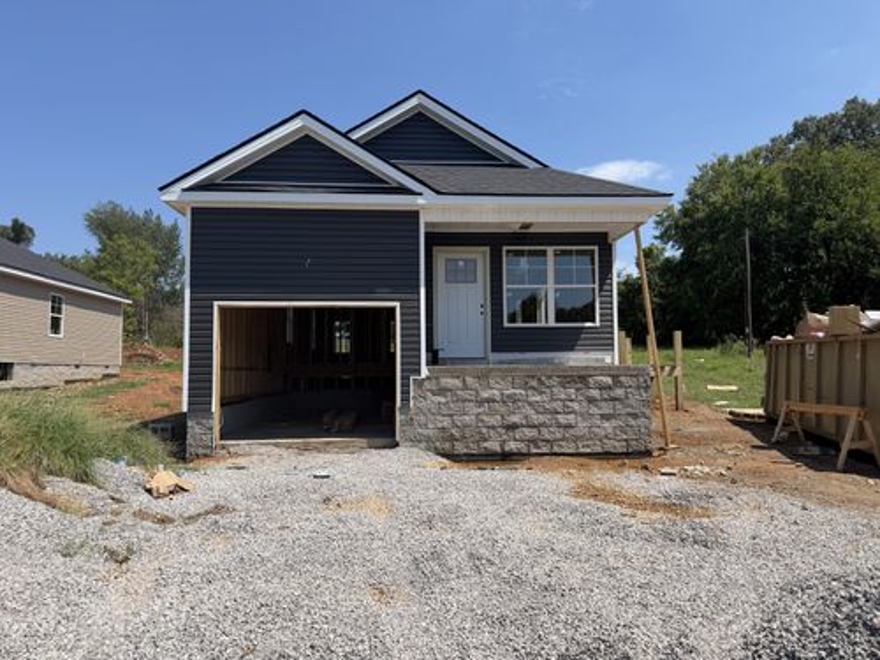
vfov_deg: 56.8
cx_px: 440
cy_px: 330
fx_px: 610
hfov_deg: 71.6
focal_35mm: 24
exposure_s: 1/5714
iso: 80
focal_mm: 6.76
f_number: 1.78
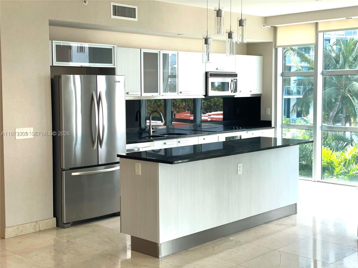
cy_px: 134
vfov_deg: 28.0
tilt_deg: -4.9
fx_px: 538
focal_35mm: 52
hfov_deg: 36.8
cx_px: 179
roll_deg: +0.7
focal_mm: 6
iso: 25
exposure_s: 1/220
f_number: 2
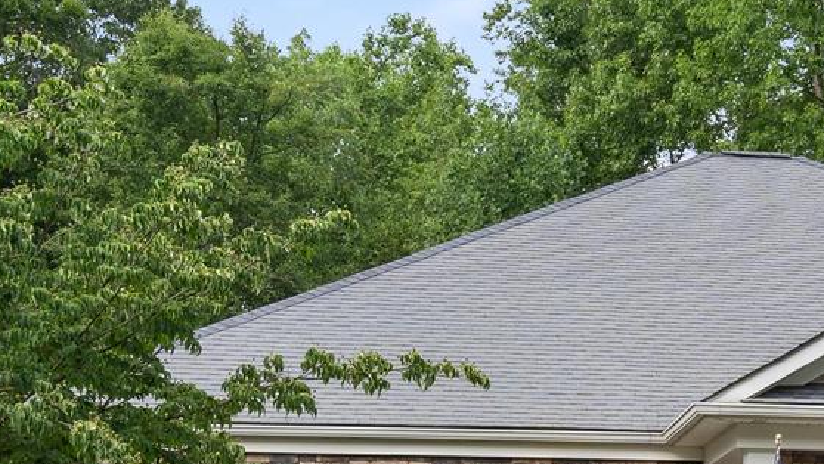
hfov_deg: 20.8
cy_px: 533
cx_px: 790
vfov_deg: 11.9
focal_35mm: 100
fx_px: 2185
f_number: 8
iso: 250
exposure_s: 1/15
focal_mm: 25
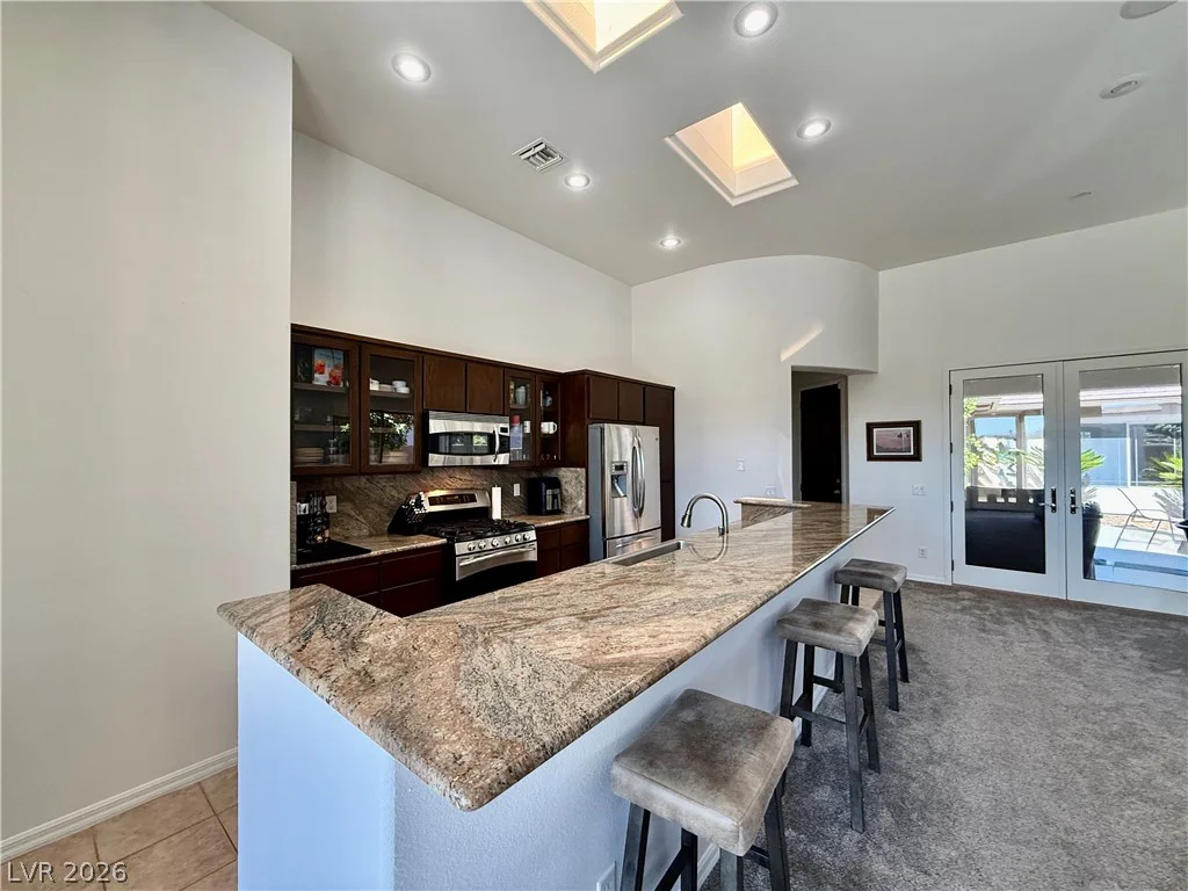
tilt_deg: +1.9
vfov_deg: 85.7
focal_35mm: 14
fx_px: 480
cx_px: 594
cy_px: 446
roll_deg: -0.4
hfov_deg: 102.1
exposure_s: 1/120
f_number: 2.2
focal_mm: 2.22
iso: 250
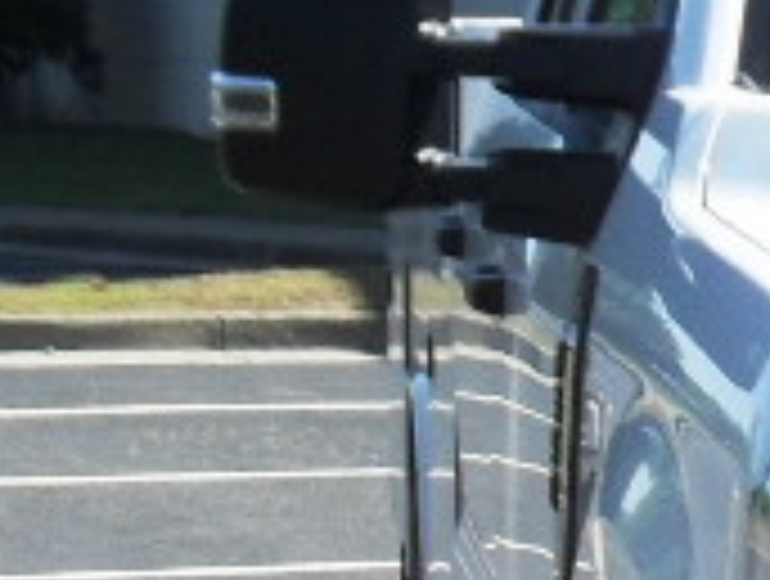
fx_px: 4659
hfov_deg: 8.8
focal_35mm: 209
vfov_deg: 7.1
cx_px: 1621
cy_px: 517
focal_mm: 6.3
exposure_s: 1/125
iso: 100
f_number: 8.4
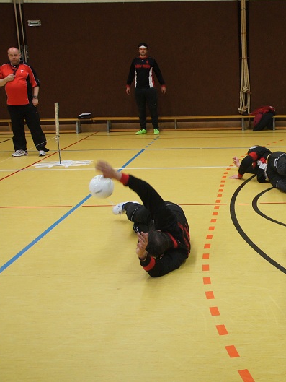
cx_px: 255
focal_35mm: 61
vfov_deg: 31.7
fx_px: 672
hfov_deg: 23.4
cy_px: 191
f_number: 4
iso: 1600
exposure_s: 1/100
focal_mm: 28
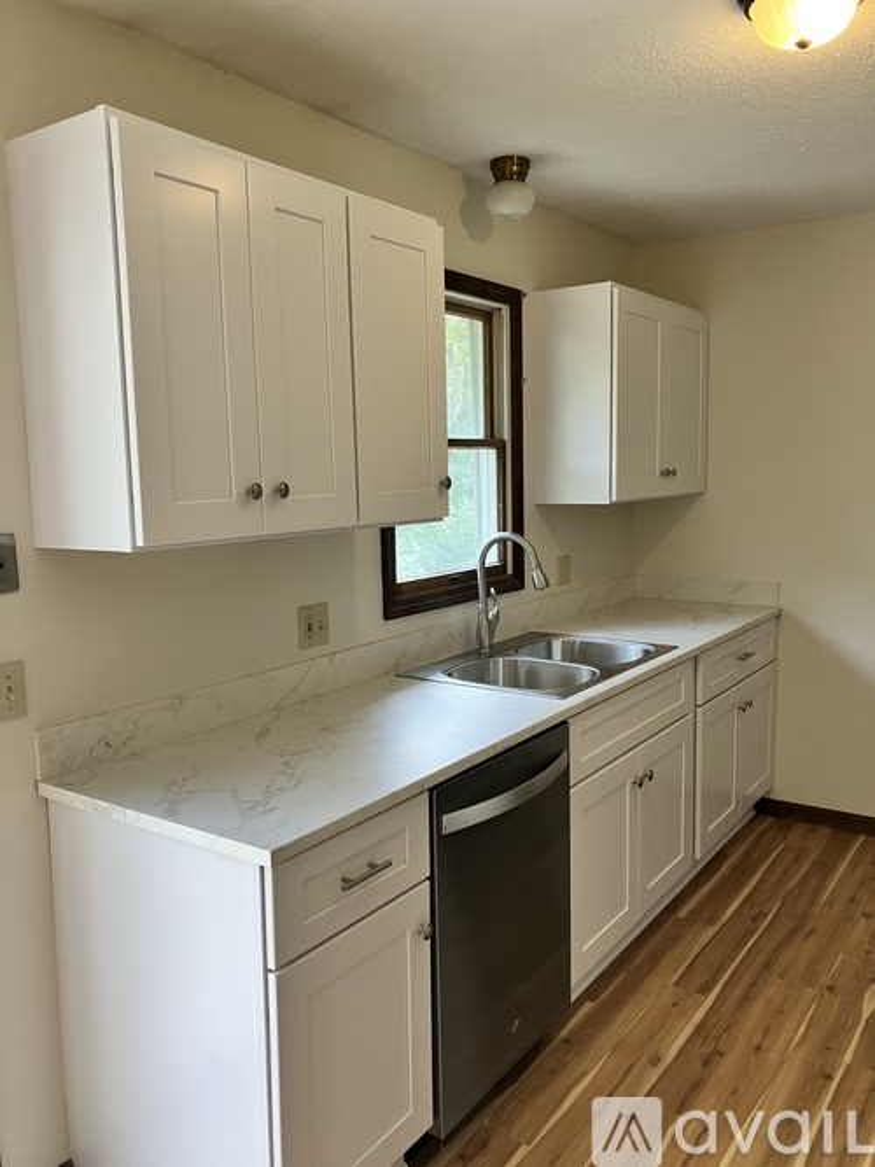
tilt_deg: -6.2
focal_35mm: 28
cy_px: 584
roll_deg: +0.2
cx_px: 438
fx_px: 944
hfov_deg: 49.7
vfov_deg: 63.5
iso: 64
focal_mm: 3.99
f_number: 1.8
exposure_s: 1/60
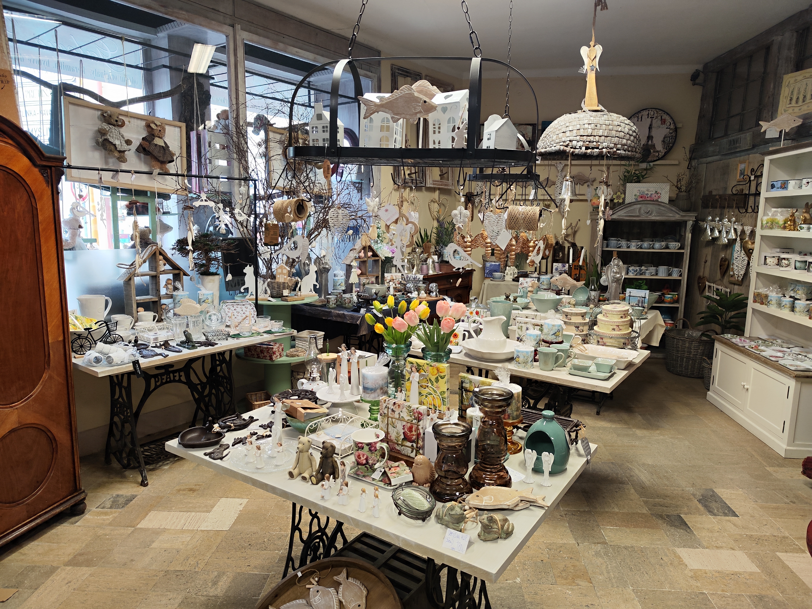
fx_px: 540
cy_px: 304
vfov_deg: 58.9
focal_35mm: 23
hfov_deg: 73.9
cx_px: 406
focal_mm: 7.01
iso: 398
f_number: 1.69
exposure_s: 1/100
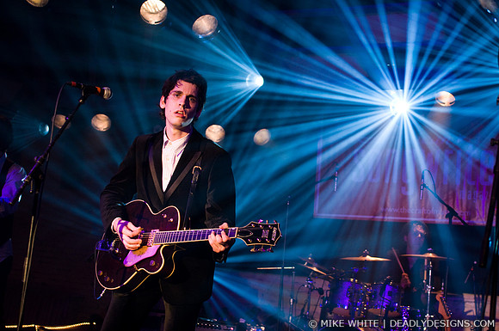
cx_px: 250
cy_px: 166
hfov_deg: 37.9
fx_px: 727
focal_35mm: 52
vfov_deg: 25.7
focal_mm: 35
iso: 1000
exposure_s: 1/125
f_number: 2.8
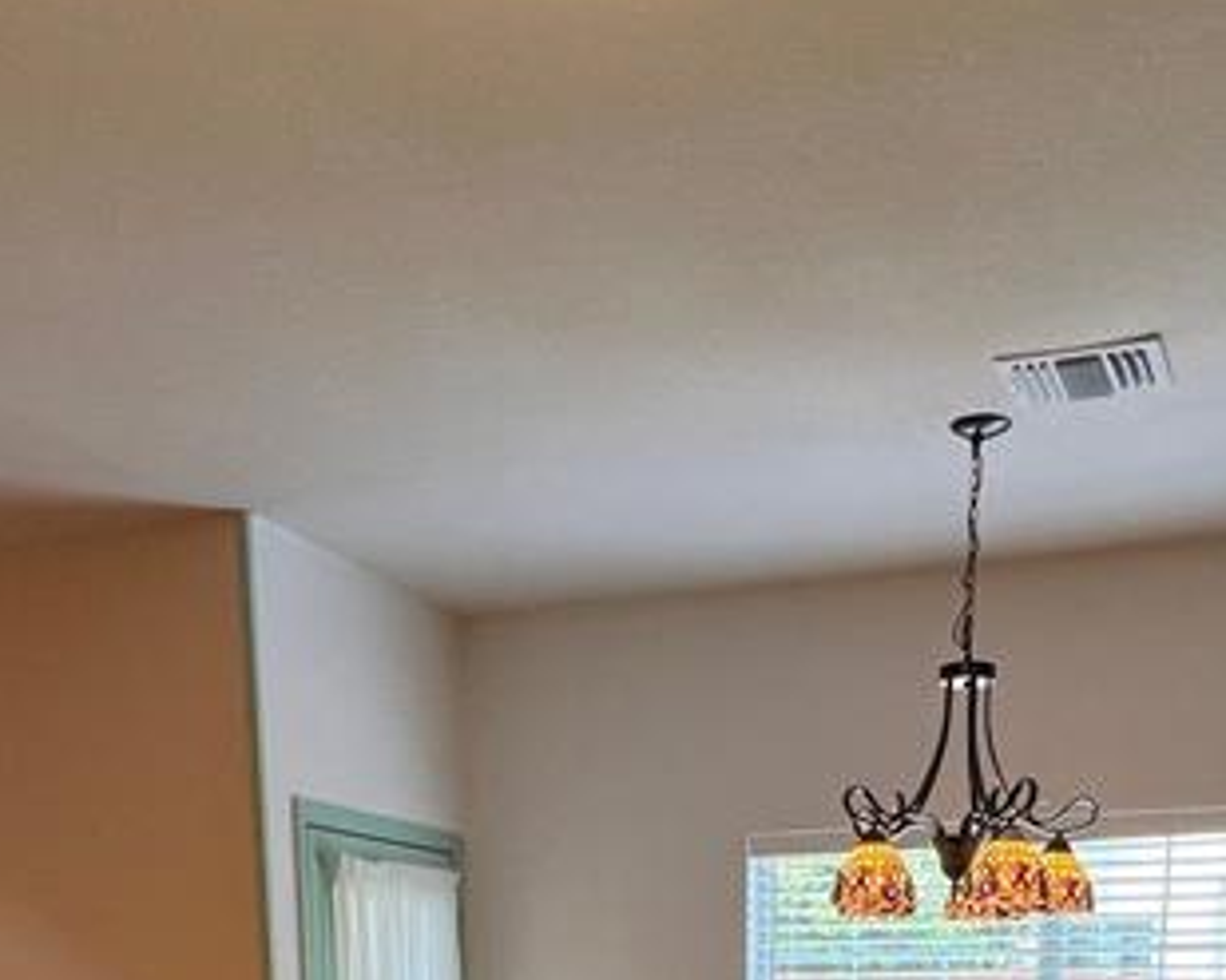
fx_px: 1523
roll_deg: +0.6
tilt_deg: -12.3
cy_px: 1409
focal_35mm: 42
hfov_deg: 43.8
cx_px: 631
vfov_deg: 27.0
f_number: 1.8
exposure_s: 1/120
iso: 80
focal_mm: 1.57
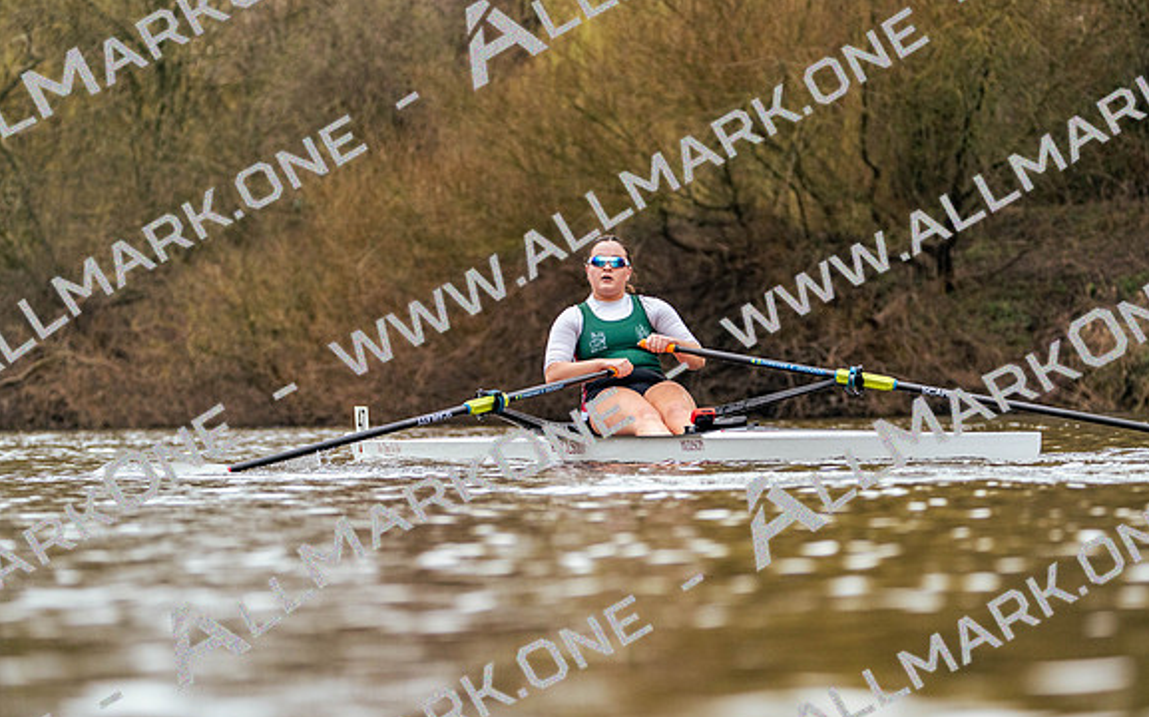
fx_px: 7668
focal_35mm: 245
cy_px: 381
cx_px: 575
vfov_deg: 5.4
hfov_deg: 8.6
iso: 2000
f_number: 6.3
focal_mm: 239
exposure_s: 1/2000
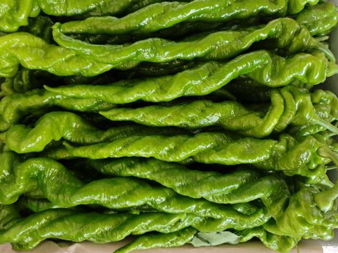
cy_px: 96
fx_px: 283
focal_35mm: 29
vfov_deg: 47.9
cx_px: 170
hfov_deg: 61.6
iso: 320
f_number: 1.42
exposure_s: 1/97.5
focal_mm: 6.68
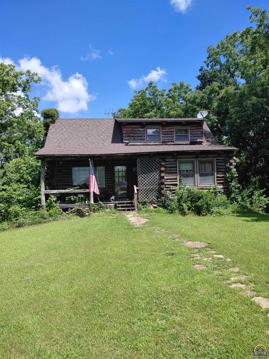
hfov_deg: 53.0
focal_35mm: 26
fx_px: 269
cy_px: 180
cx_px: 134
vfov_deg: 67.3
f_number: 1.8
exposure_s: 1/1449
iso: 50
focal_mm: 4.36
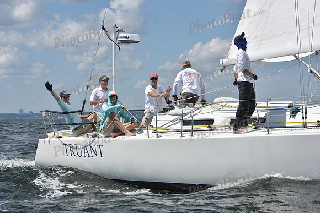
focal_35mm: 100
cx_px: 160
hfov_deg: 20.4
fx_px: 889
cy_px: 106
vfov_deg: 13.7
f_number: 11
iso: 320
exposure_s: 1/1250
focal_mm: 100
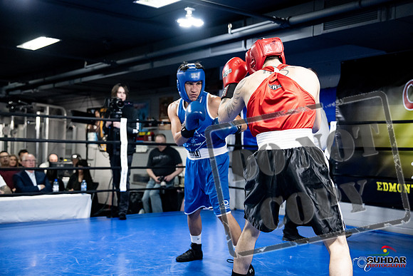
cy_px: 138
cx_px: 206
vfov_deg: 29.3
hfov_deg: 42.7
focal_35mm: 46
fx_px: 528
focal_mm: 46
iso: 8000
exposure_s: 1/1000
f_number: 2.8
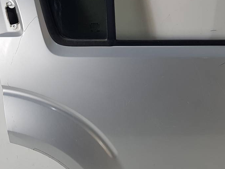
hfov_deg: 34.7
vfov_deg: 26.5
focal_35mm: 55
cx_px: 141
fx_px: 358
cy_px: 63
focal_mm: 4.2
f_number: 1.7
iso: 40
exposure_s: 1/105
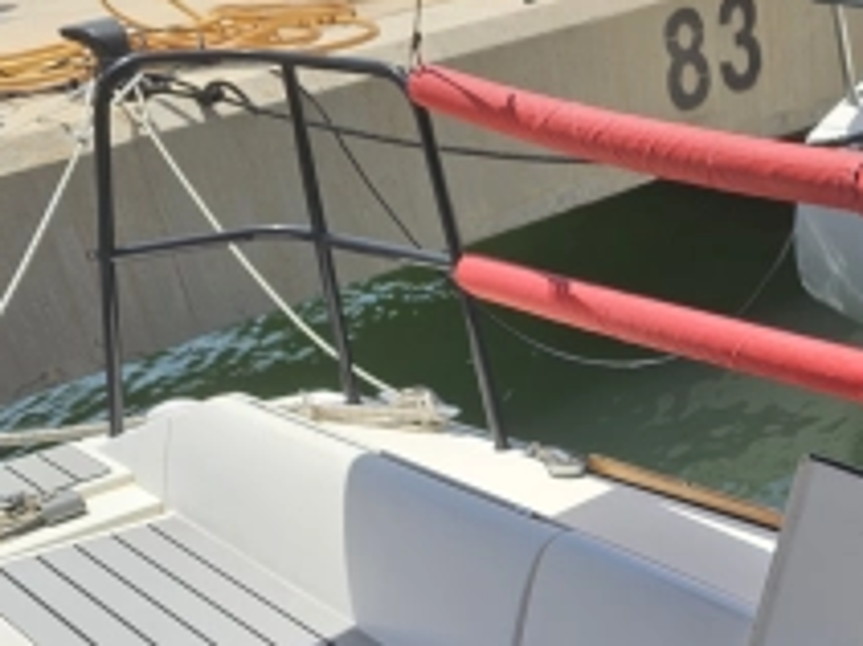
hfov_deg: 30.2
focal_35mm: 60
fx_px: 1495
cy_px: 746
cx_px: 838
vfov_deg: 22.7
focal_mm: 6.3
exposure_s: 1/769
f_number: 1.7
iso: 10
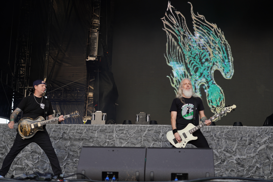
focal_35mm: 53
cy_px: 91
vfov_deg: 25.5
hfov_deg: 37.5
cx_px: 136
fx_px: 402
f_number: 4
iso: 125
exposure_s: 1/60
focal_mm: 53
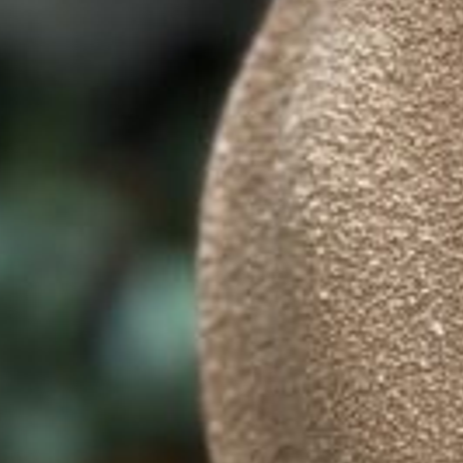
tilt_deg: -2.4
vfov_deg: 5.4
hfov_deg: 5.3
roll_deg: -0.4
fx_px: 4933
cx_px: 835
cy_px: -24
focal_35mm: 326
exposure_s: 1/60
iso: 125
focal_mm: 6.76
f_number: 1.78
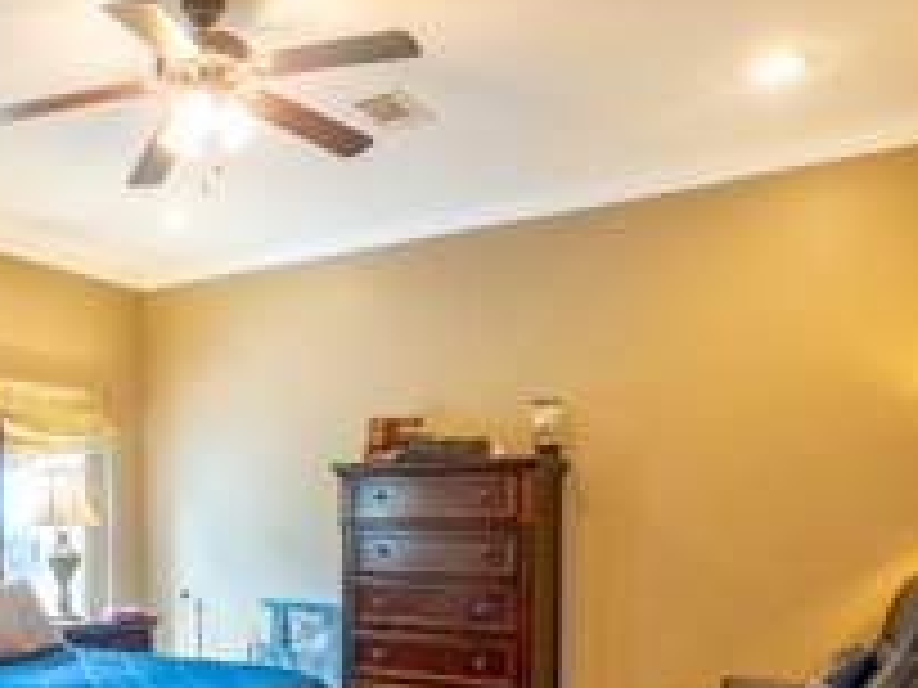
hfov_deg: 50.1
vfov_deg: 40.5
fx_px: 902
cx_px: 158
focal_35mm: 34
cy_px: 526
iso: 100
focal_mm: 10
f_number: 8
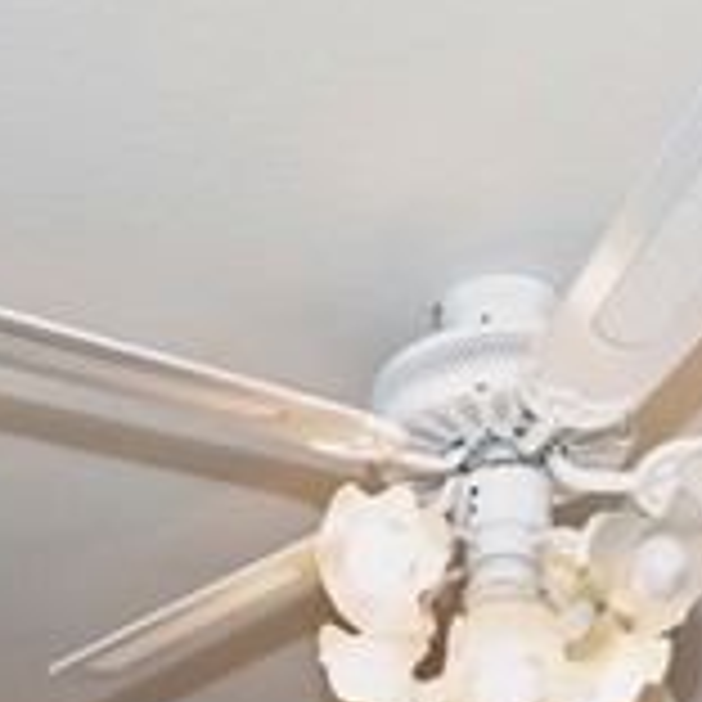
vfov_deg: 16.4
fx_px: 1790
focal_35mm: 78
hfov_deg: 22.2
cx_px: 302
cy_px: 1438
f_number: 8
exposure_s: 1/20
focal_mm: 14
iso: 320
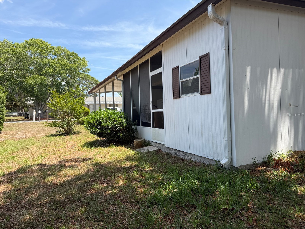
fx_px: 211
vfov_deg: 56.8
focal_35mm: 24
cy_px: 114
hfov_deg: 71.6
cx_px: 152
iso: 80
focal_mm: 6.76
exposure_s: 1/1855
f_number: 1.78
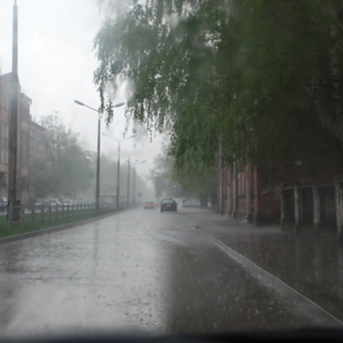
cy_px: 165
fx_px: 781
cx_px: 164
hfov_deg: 24.8
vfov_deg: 24.8
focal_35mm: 70
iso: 1250
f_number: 4.5
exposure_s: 1/500
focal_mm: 35
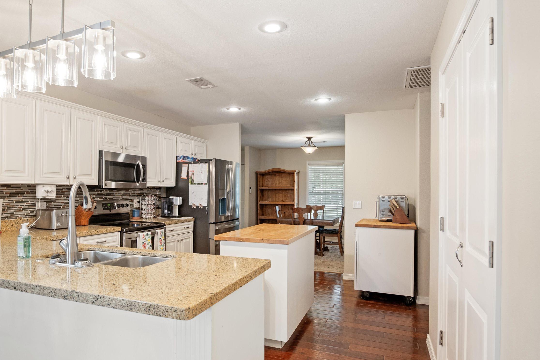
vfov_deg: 57.2
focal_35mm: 22
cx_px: 232
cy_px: 193
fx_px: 330
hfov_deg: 78.1
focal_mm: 16
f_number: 5.6
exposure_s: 1/13
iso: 1250
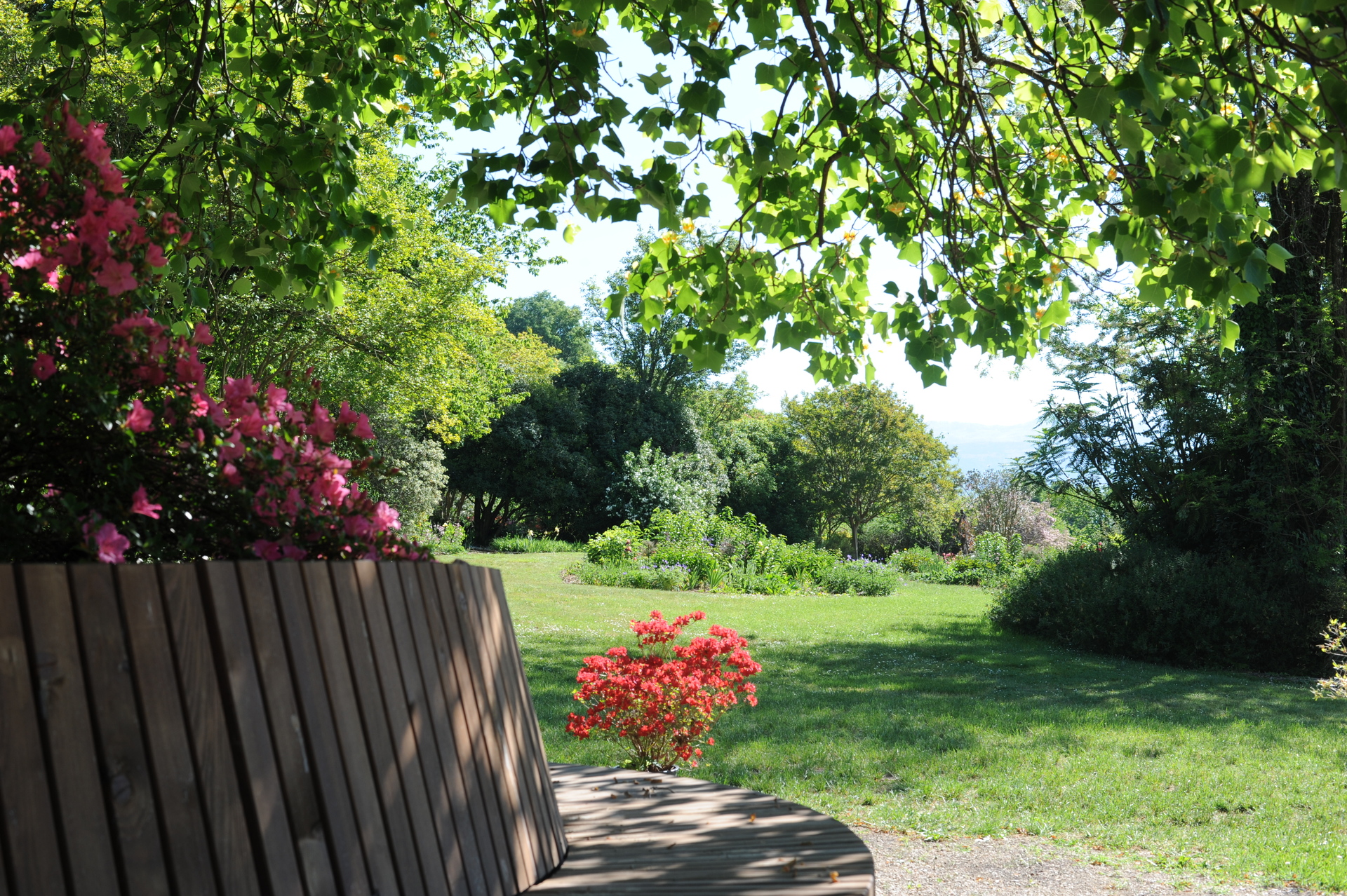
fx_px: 1870
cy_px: 448
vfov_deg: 27.0
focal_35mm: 50
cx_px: 674
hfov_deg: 39.6
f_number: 9
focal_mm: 50
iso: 200
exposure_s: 1/125
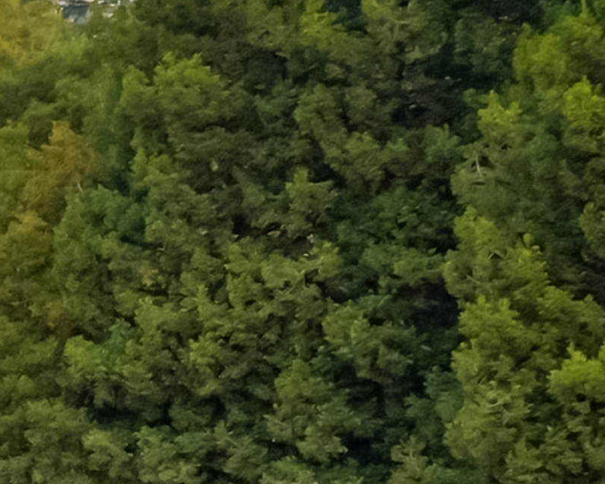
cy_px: 657
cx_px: -453
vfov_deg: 8.5
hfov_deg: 10.2
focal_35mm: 179
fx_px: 3206
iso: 200
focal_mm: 10.3
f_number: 5.6
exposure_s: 1/80
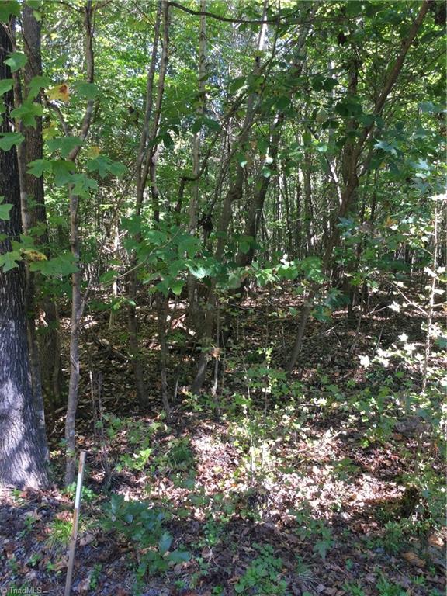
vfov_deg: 58.4
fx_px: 534
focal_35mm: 31
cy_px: 298
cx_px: 224
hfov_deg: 45.4
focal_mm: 3.3
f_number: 2.4
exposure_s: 1/40
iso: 32
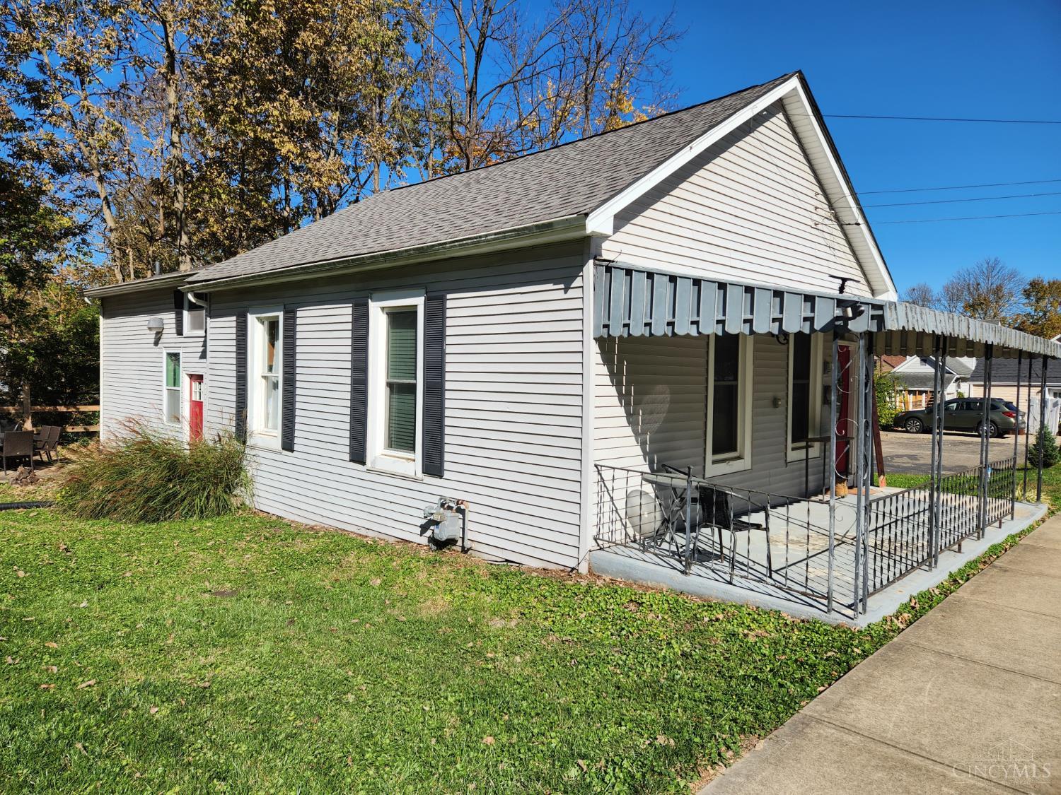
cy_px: 398
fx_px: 705
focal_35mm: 23
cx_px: 530
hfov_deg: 73.9
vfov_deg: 58.9
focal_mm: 5.4
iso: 20
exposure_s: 1/2163
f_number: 1.8
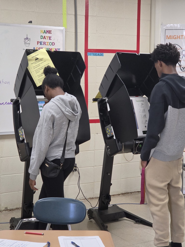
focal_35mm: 69
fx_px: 492
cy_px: 124
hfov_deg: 21.3
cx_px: 92
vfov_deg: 28.2
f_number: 2.4
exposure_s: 1/120
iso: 320
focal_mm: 7
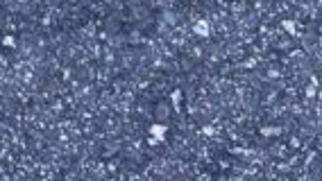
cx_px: -306
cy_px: -482
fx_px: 1367
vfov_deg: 6.5
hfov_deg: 12.1
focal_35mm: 160
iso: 32
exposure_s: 1/123
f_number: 1.6
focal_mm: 5.1
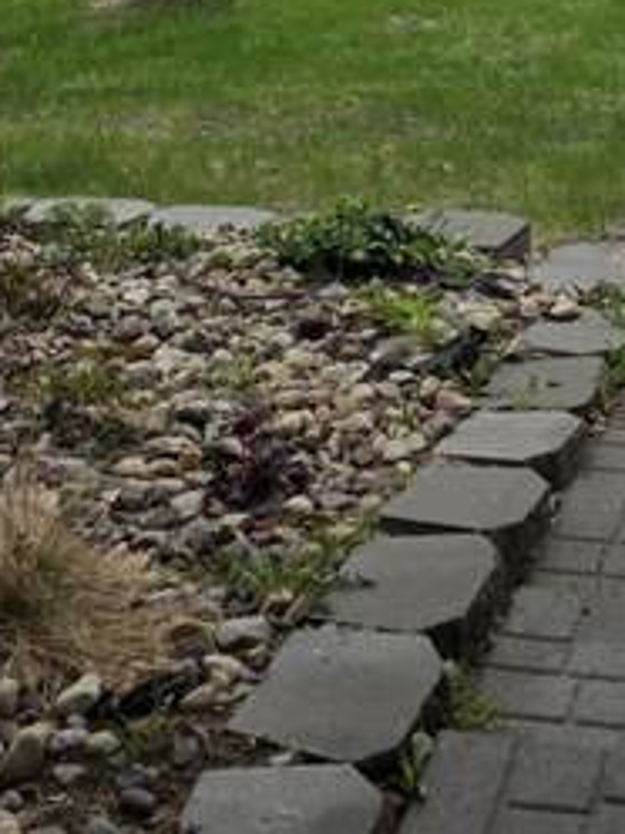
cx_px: 712
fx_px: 2143
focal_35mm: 89
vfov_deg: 20.2
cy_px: -235
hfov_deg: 16.1
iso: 80
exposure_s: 1/4539
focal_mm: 6.3
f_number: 1.7
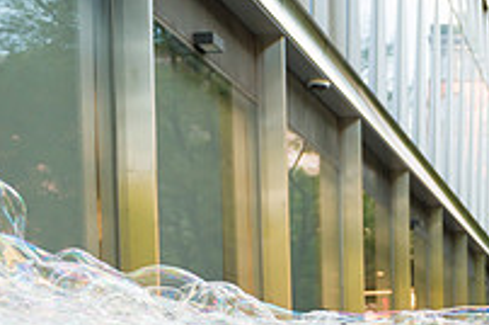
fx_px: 936
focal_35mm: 69
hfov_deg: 27.5
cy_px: 444
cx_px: 499
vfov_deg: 18.1
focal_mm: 24
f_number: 3.2
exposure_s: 1/1600
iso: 800
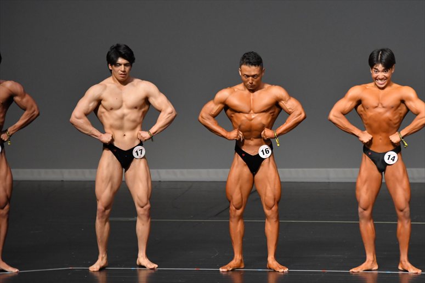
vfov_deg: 4.4
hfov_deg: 6.5
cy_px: 142
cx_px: 212
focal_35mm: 315
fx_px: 3717
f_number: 5.6
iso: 4000
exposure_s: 1/400
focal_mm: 210
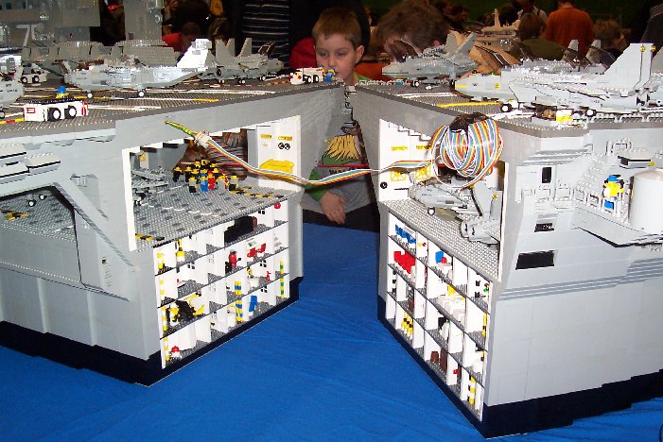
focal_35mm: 39
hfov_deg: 49.5
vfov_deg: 34.2
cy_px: 229
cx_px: 329
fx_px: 719
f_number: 2.8
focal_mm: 5.6
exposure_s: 1/60
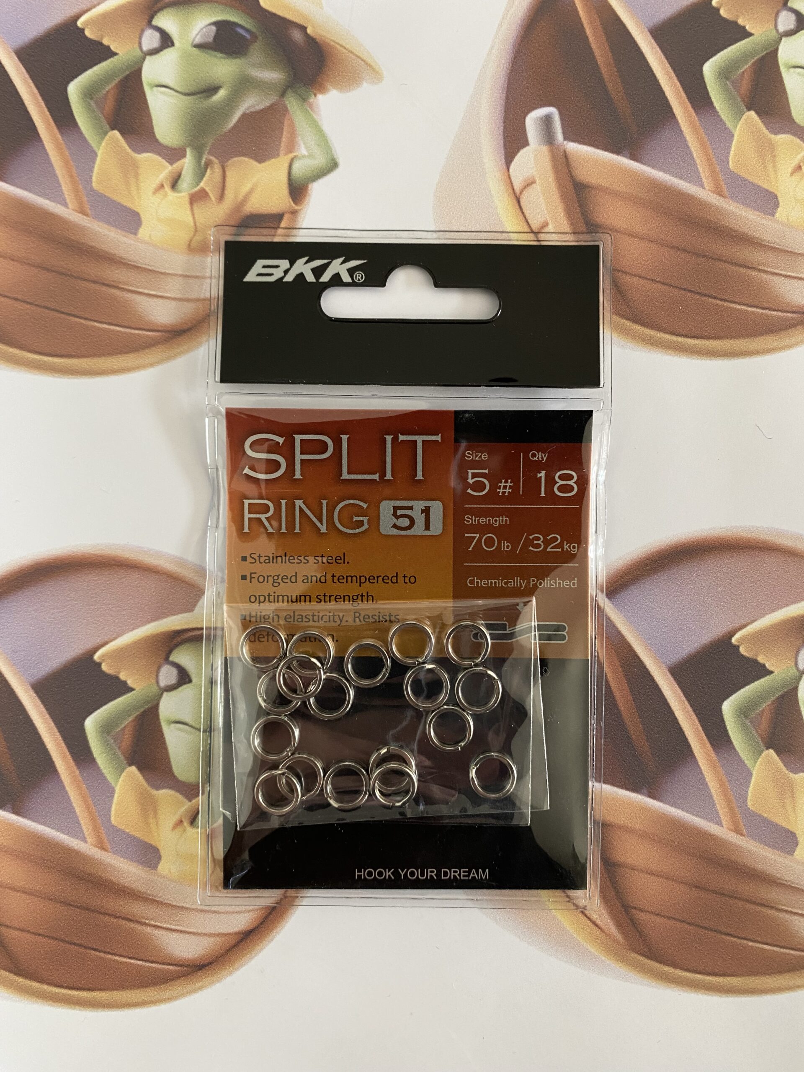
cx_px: 402
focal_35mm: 26
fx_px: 805
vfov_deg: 67.3
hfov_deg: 53.1
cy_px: 536
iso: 160
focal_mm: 4.25
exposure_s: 1/60
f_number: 1.8
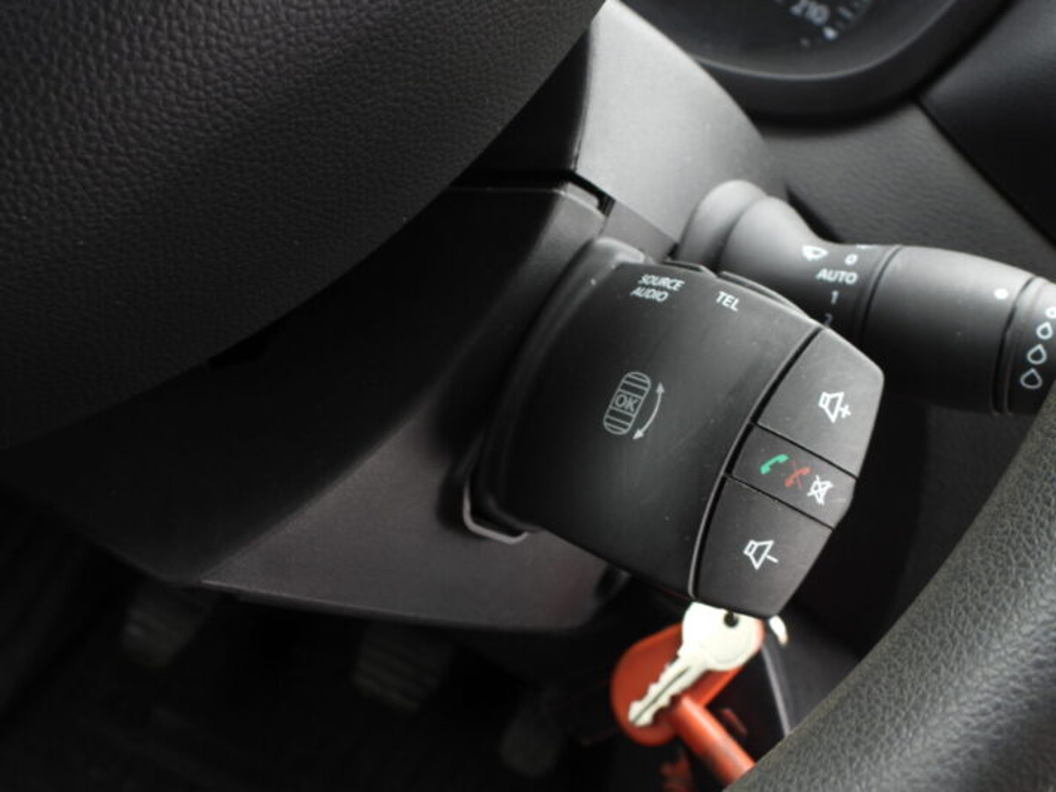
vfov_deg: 40.7
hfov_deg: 52.6
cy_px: 396
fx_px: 1068
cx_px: 528
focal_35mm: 35
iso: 140
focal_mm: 6.3
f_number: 3.2
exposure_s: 1/30
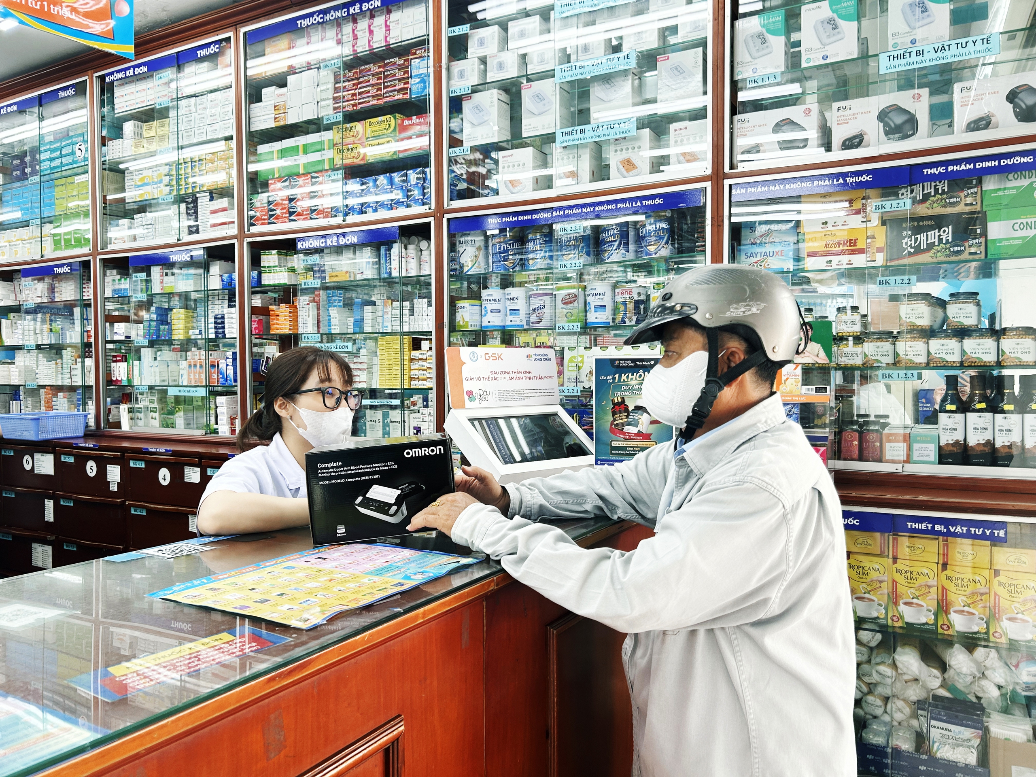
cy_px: 388
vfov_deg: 53.1
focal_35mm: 26
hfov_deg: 67.3
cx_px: 518
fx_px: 778
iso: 50
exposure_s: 1/121
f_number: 1.5
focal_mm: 5.7
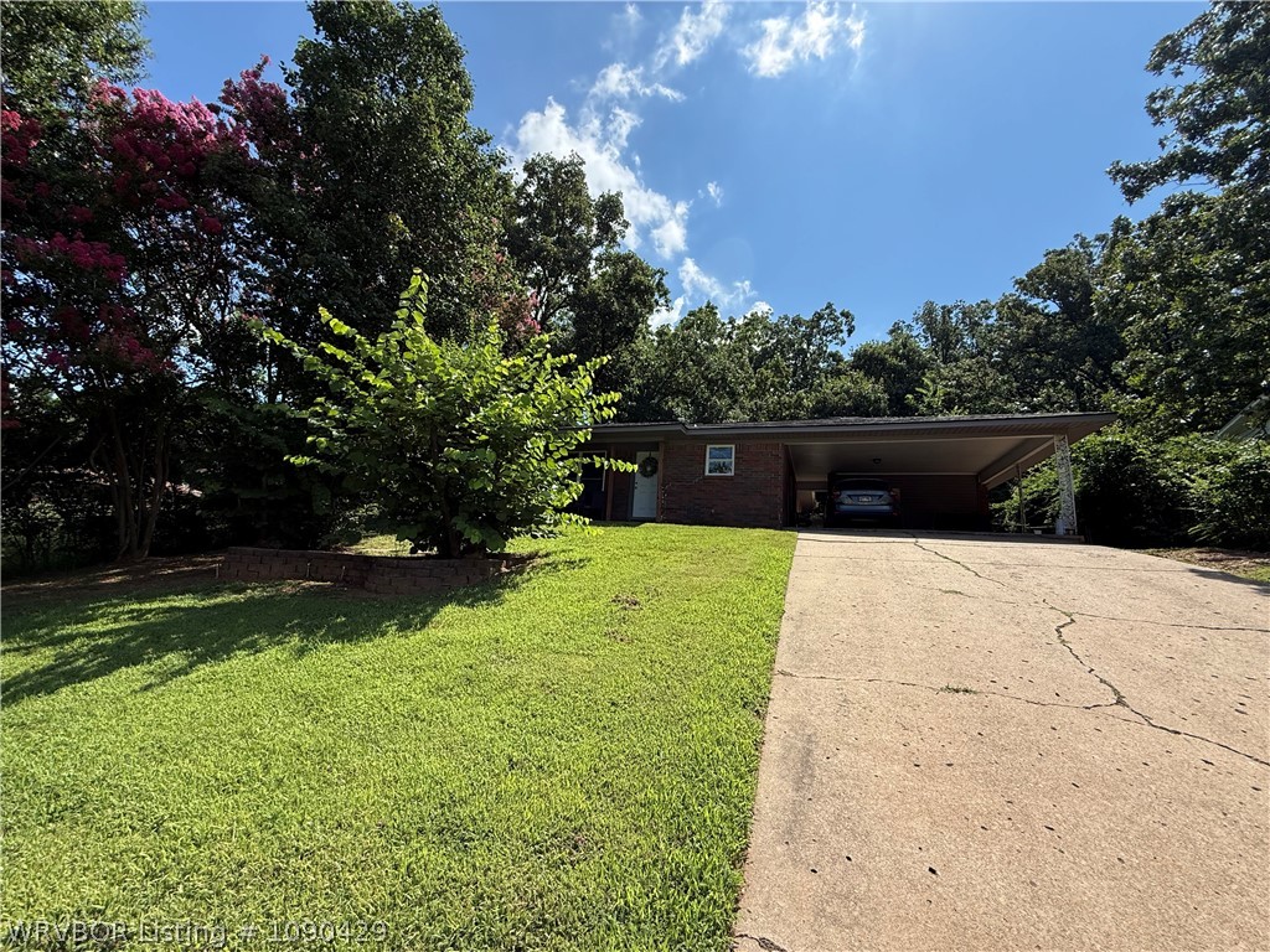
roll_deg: -5.0
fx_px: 514
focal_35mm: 14
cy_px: 476
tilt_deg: +10.6
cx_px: 635
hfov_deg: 102.1
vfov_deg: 85.7
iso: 64
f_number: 2.2
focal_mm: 2.22
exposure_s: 1/1745
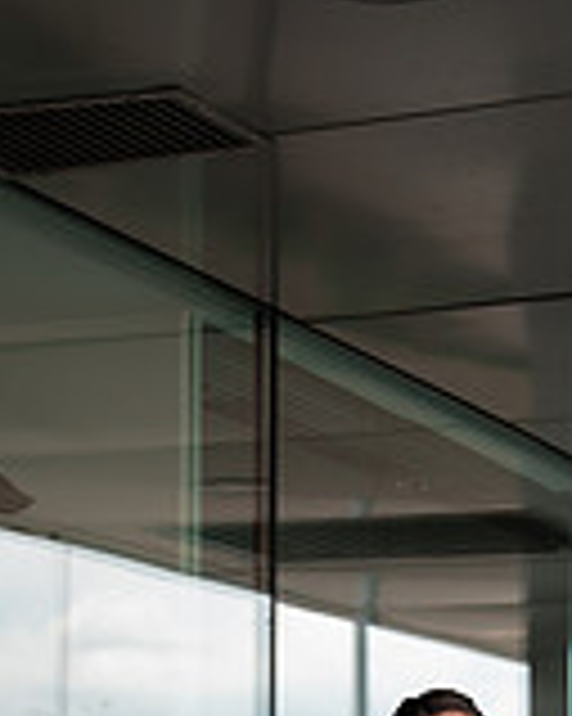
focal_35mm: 109
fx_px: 2309
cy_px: 964
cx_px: 493
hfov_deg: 14.0
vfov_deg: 16.5
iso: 200
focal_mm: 41
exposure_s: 1/320
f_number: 3.2
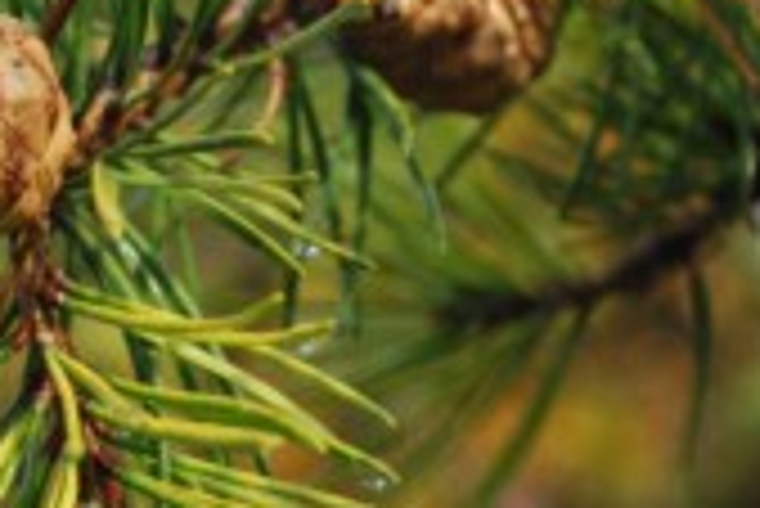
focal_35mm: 124
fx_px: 2624
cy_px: 247
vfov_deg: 11.1
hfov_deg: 16.2
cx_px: 27
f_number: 5.3
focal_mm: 35
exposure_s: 1/500
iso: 800
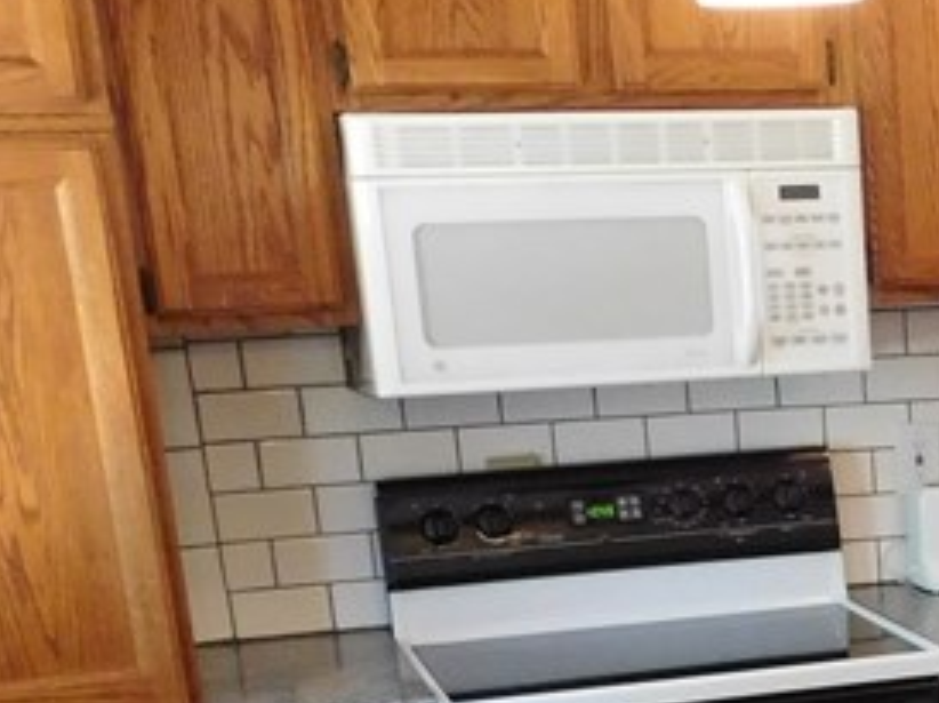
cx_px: 1234
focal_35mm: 86
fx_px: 2331
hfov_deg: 20.7
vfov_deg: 16.1
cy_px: 964
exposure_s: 1/30
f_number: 3
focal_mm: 4
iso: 400
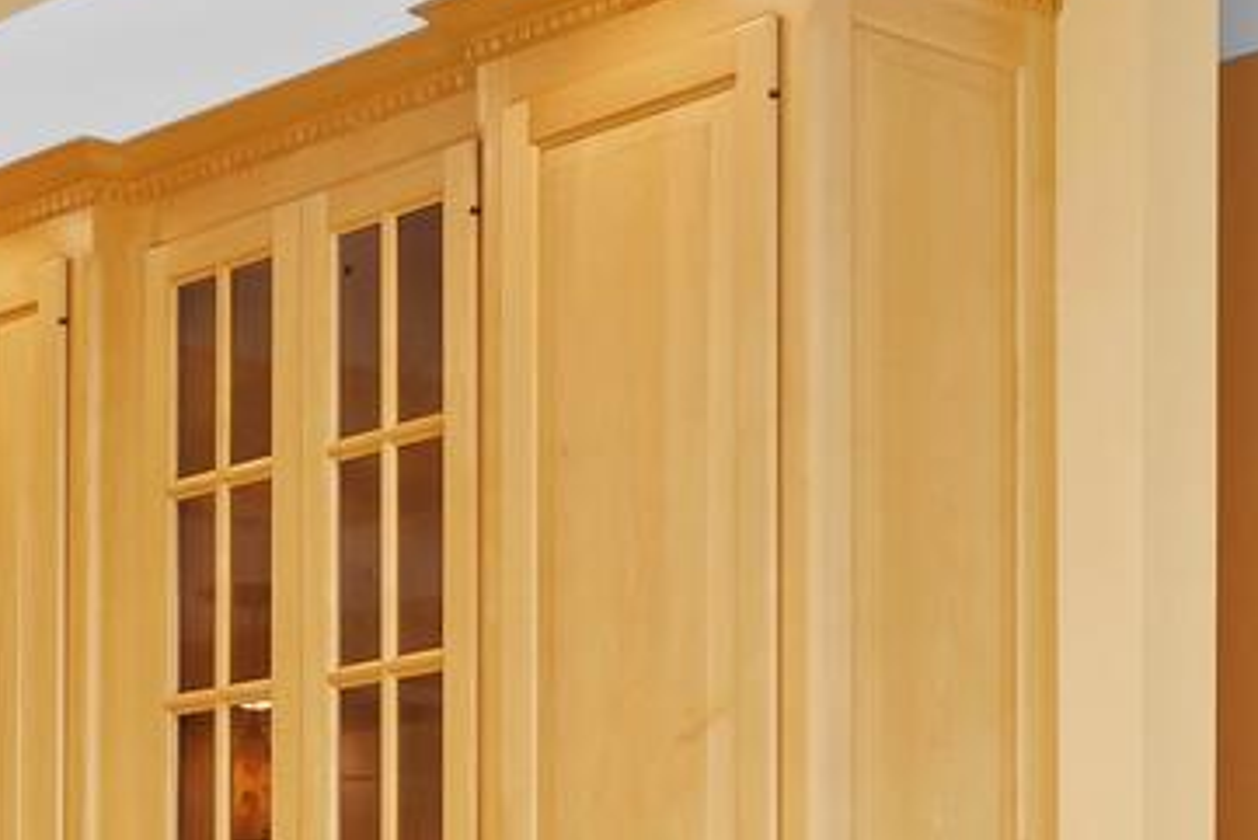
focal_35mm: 102
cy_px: 1274
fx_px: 3566
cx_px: 345
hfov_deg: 19.9
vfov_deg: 12.7
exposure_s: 1/30
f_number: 8
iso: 500
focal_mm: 18
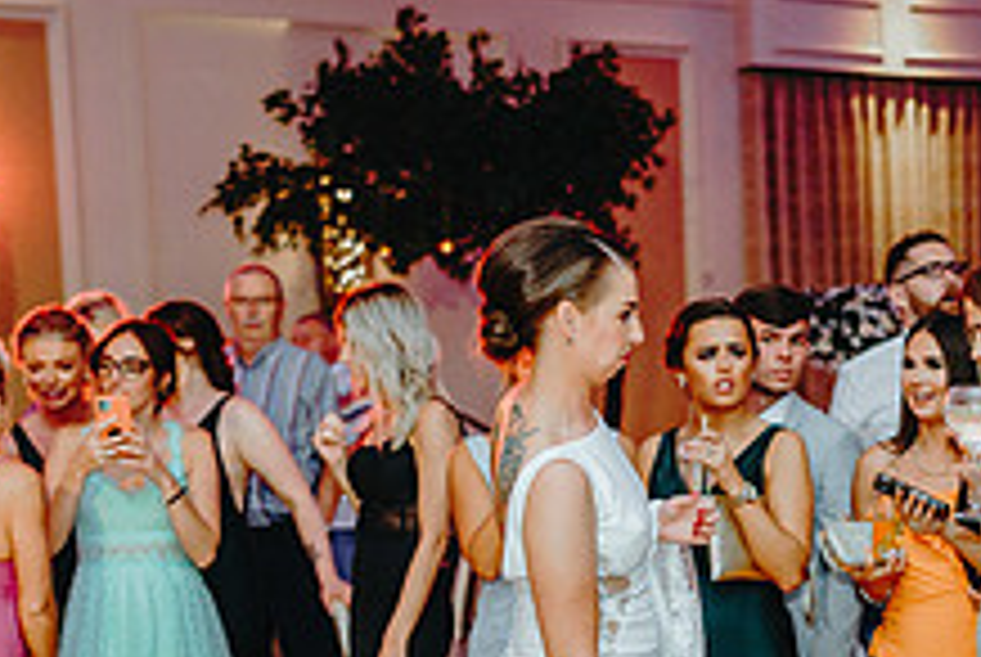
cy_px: 682
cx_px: 950
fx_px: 2538
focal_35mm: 93
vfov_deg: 14.5
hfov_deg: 21.2
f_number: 1.8
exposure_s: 1/250
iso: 1600
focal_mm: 35
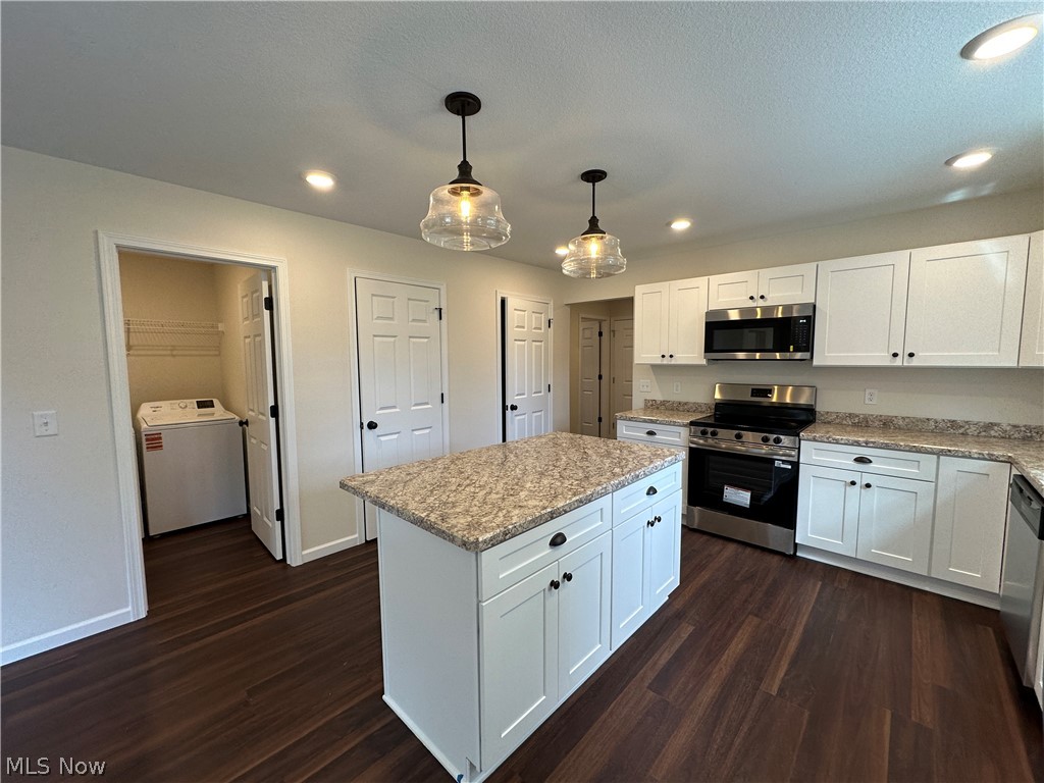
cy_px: 392
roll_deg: +0.3
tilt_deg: -4.1
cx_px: 522
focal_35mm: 14
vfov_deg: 85.7
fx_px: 422
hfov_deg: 102.1
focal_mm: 2.22
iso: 125
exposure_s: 1/120
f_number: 2.2
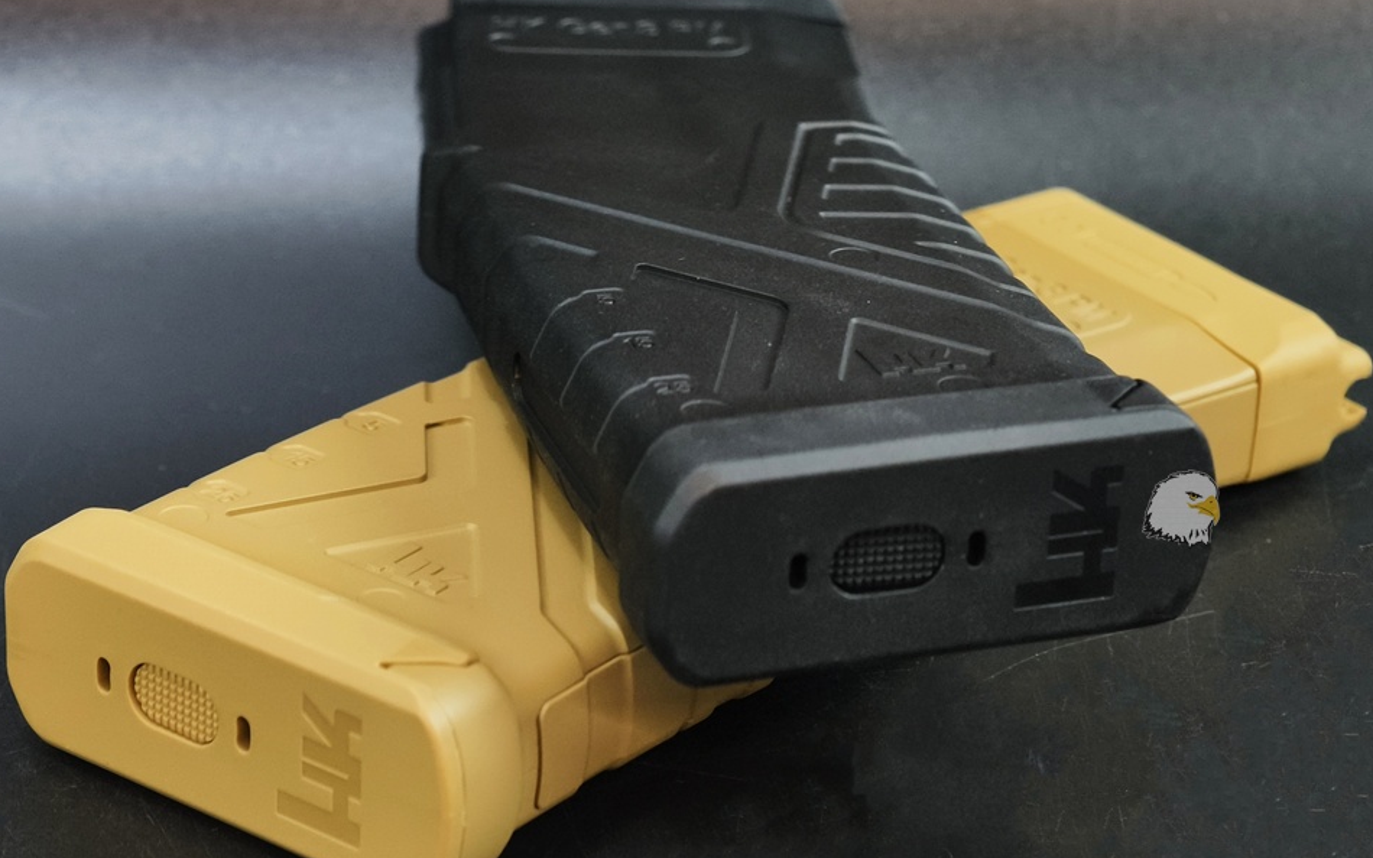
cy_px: 337
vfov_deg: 11.5
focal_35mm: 114
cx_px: 642
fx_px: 4266
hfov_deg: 18.3
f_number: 2.67
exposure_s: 1/20
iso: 1278
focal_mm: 22.48
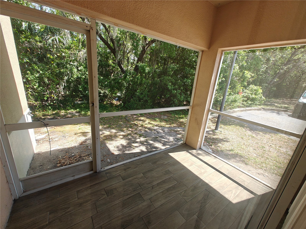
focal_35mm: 14
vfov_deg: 85.7
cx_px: 153
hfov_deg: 102.1
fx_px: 124
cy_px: 114
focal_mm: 2.62
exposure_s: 1/190
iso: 64
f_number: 2.2
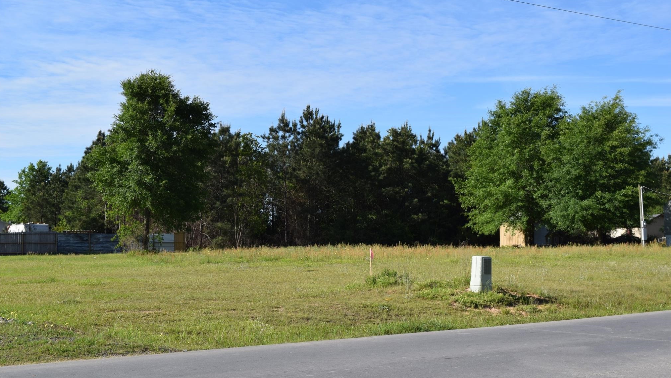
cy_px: 170
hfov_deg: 38.5
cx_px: 335
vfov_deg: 22.2
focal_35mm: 54
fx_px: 961
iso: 200
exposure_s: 1/320
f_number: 9
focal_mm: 34
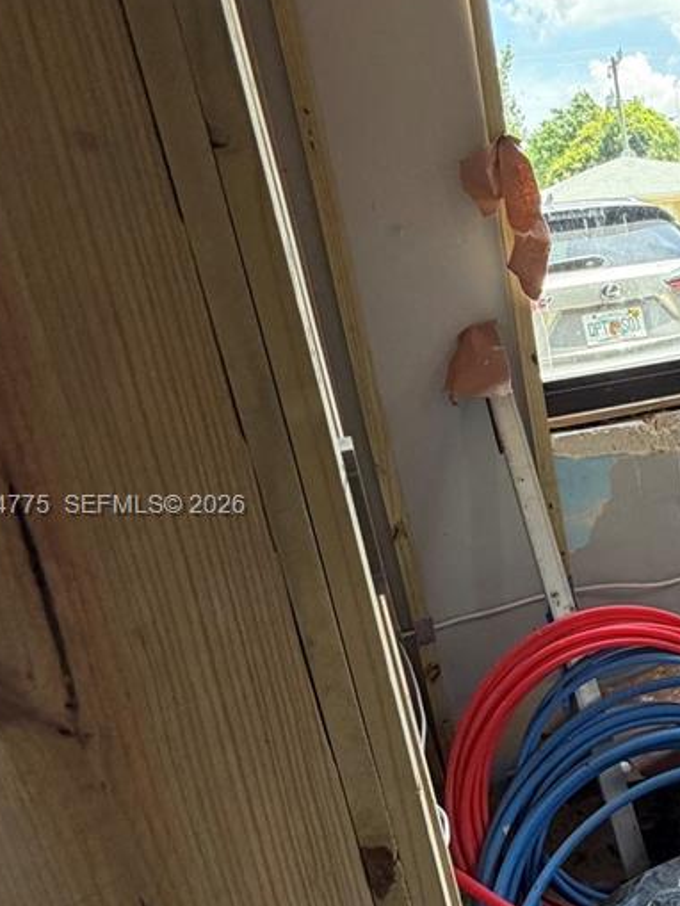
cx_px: 717
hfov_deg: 37.2
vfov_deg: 55.2
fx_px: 864
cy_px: 507
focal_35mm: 33
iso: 125
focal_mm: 2.22
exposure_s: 1/121
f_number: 2.2
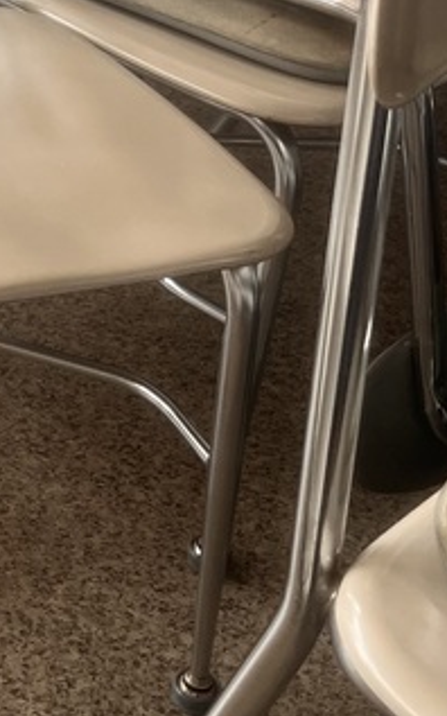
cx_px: -102
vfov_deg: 23.1
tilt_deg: -31.2
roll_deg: -2.2
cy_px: 176
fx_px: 1736
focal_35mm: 89
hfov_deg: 14.2
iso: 125
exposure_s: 1/121
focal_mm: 5.1
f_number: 1.6
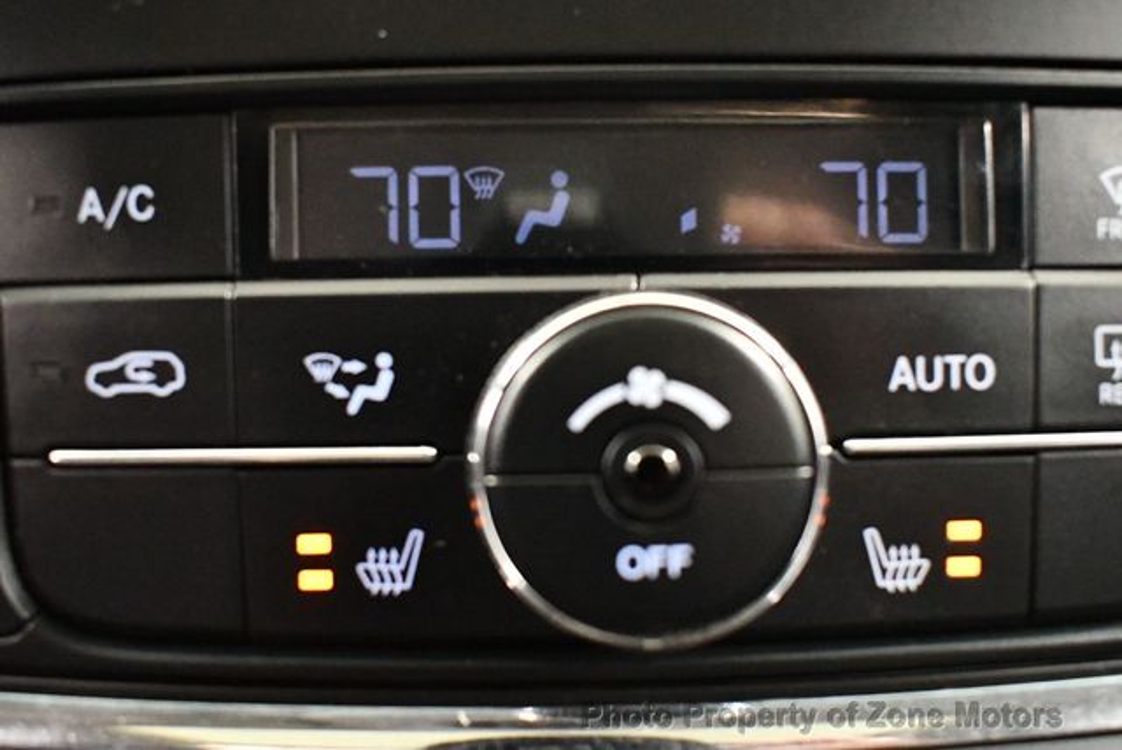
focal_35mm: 36
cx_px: 561
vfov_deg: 36.9
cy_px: 375
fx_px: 1123
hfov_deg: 53.1
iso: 10000
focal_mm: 18
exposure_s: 1/60
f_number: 3.5
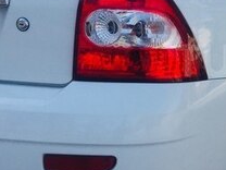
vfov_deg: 16.0
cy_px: 60
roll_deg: -2.8
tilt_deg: -6.2
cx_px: 287
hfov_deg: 19.7
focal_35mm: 92
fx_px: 601
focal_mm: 4.15
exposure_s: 1/1236
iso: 32
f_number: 2.2
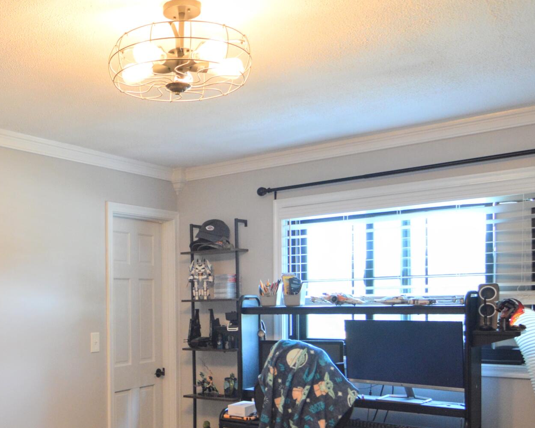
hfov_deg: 44.6
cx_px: 56
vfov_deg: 38.9
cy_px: 324
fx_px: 588
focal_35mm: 37
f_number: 2.8
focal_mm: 11
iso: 640
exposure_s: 1/60
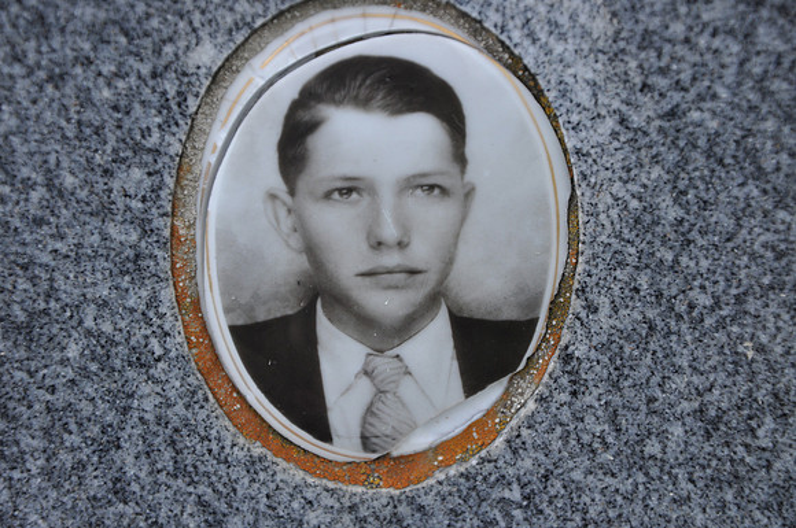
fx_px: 2318
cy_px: 264
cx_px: 398
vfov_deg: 13.0
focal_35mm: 105
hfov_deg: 19.5
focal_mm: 70
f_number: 5.6
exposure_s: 1/125
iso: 320
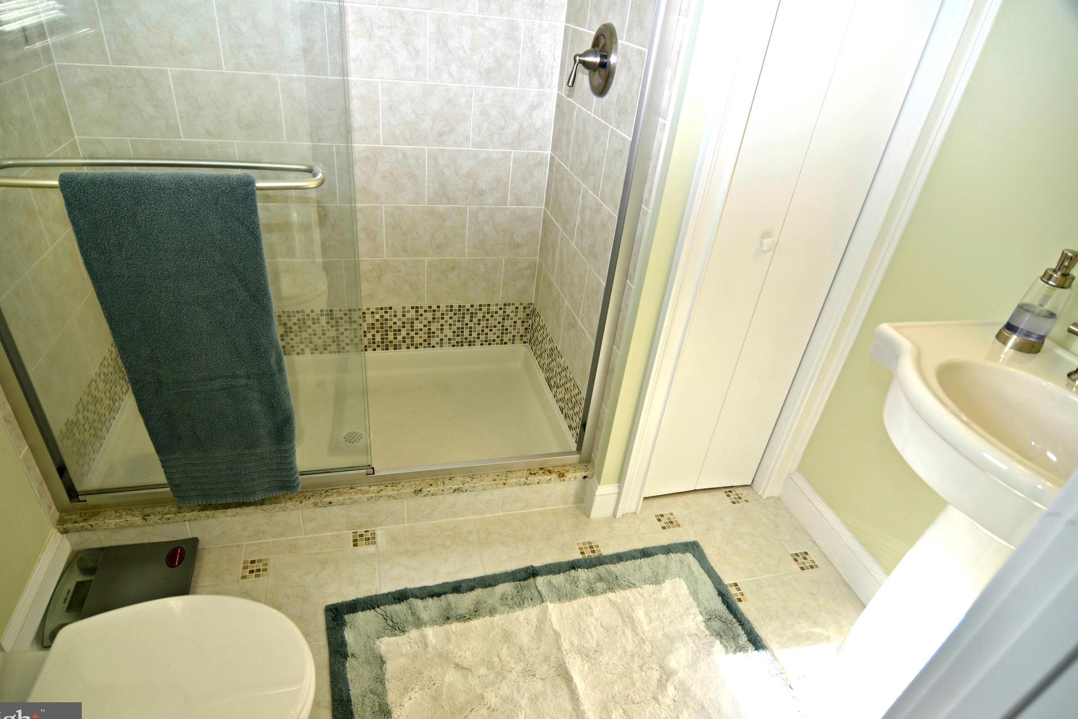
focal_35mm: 19
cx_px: 530
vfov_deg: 64.6
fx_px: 569
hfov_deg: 86.9
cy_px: 365
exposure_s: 1/80
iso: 200
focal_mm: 12
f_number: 4.5
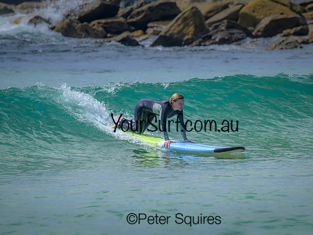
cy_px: 118
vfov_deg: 1.7
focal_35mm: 870
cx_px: 174
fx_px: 7868
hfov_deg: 2.3
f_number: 11
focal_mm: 800
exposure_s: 1/2000
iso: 720
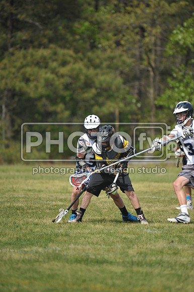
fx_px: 3237
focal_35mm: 400
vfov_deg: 5.2
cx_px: 97
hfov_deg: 3.4
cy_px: 146
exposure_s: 1/3200
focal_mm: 400
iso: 640
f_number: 4
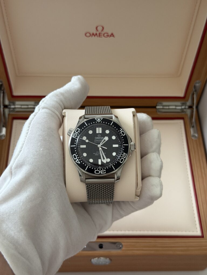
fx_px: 383
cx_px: 104
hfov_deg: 30.3
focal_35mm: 48
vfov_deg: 39.7
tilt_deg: -57.4
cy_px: 138
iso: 320
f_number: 1.78
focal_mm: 6.76
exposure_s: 1/40
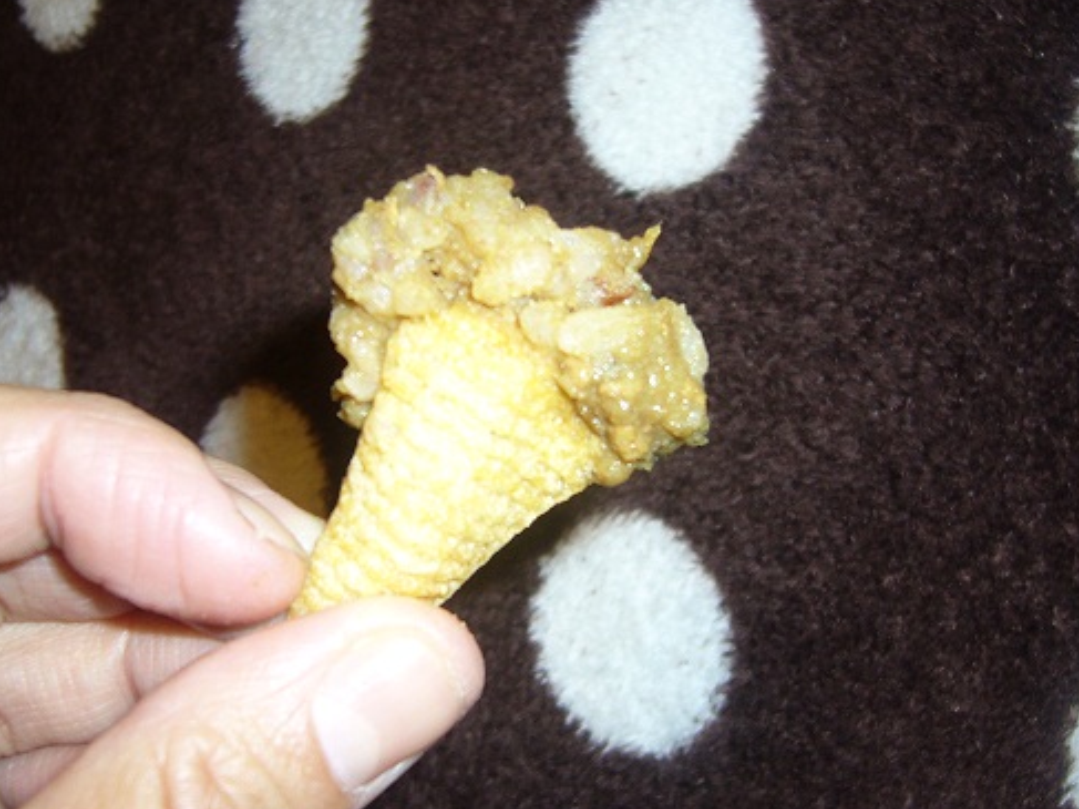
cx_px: 518
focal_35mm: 46
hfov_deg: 41.2
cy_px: 383
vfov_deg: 31.5
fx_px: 1433
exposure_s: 1/8
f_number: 2.8
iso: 80
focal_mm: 5.8
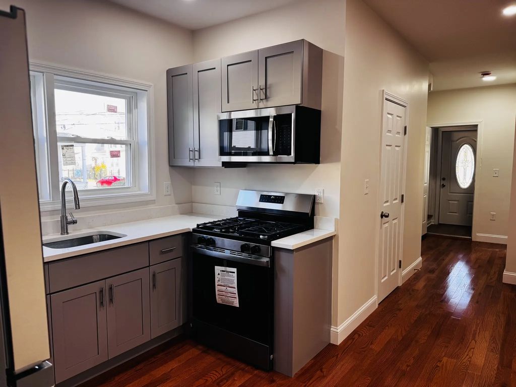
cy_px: 194
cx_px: 258
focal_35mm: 24
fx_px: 358
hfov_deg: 71.6
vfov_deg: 56.8
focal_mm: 6.76
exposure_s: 1/120
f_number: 1.78
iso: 125
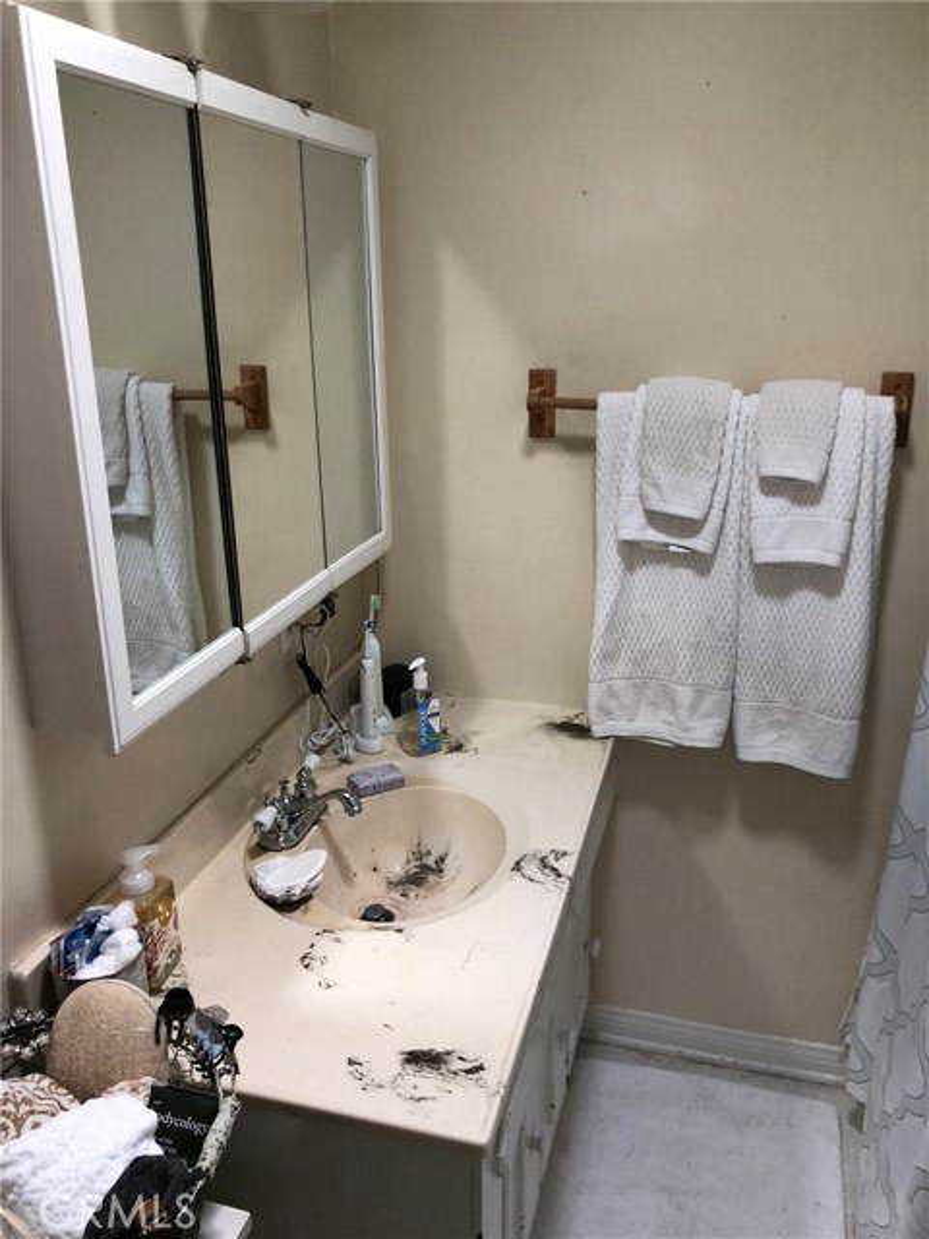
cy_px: 620
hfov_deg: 49.7
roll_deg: -1.6
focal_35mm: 28
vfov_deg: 63.4
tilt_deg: -16.6
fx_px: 1002
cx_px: 464
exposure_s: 1/17
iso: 40
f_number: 1.8
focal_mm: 4
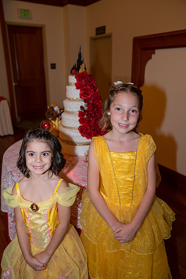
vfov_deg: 65.5
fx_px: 217
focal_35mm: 28
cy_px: 140
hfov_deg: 46.4
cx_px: 93
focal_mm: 28
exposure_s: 1/200
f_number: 2.8
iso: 800
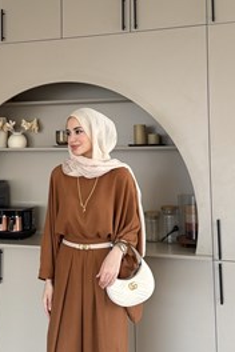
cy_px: 250
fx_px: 382
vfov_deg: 48.2
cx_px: 81
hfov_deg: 33.9
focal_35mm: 39
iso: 125
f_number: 1.78
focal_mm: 6.76
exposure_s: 1/121
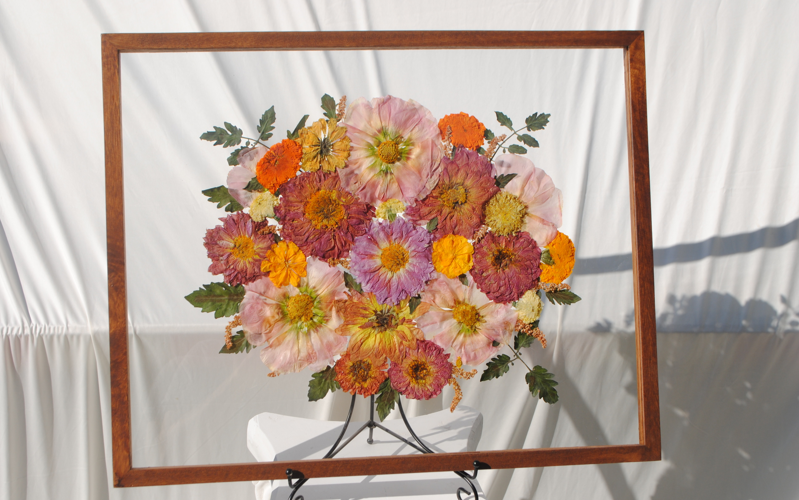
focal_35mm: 50
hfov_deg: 40.3
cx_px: 396
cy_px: 263
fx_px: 1089
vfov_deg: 25.8
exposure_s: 1/320
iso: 100
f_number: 9
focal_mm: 32
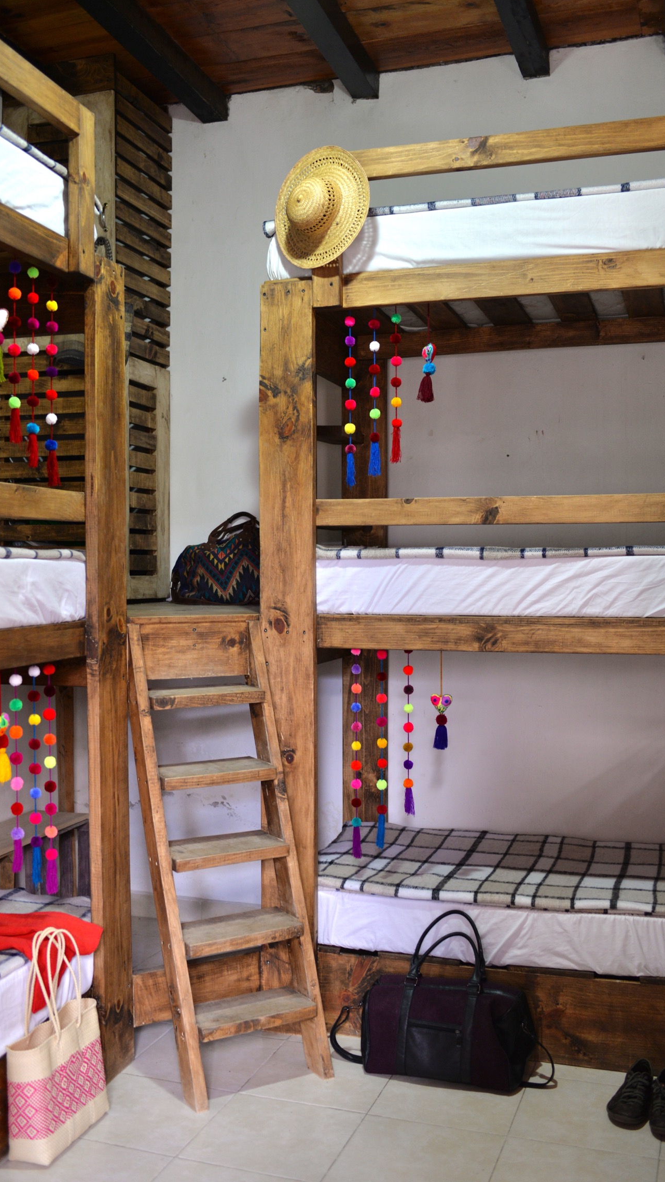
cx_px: 330
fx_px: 1160
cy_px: 593
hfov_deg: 32.0
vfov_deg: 54.0
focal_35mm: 37
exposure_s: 1/30
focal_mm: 35
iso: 900
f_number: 2.8
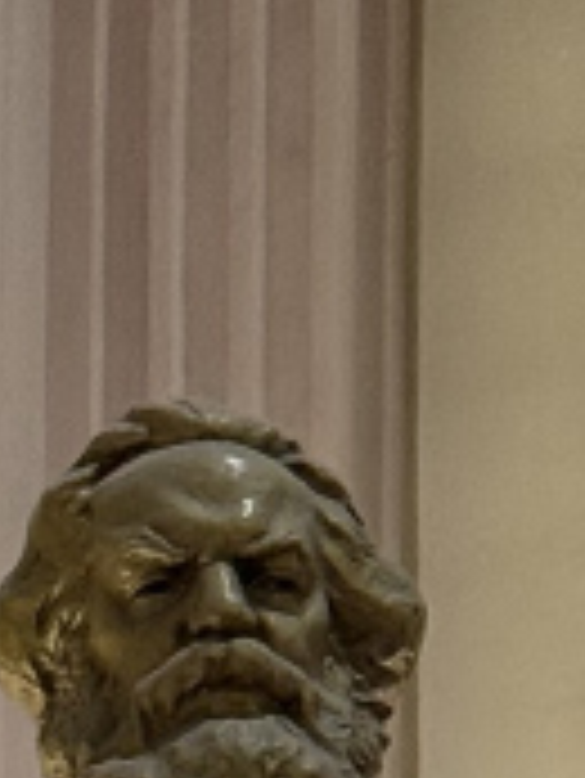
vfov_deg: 5.3
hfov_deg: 4.1
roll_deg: -0.7
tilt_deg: +9.5
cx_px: 308
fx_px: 8102
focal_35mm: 360
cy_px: 1826
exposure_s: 1/60
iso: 200
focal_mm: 6.76
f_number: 1.78
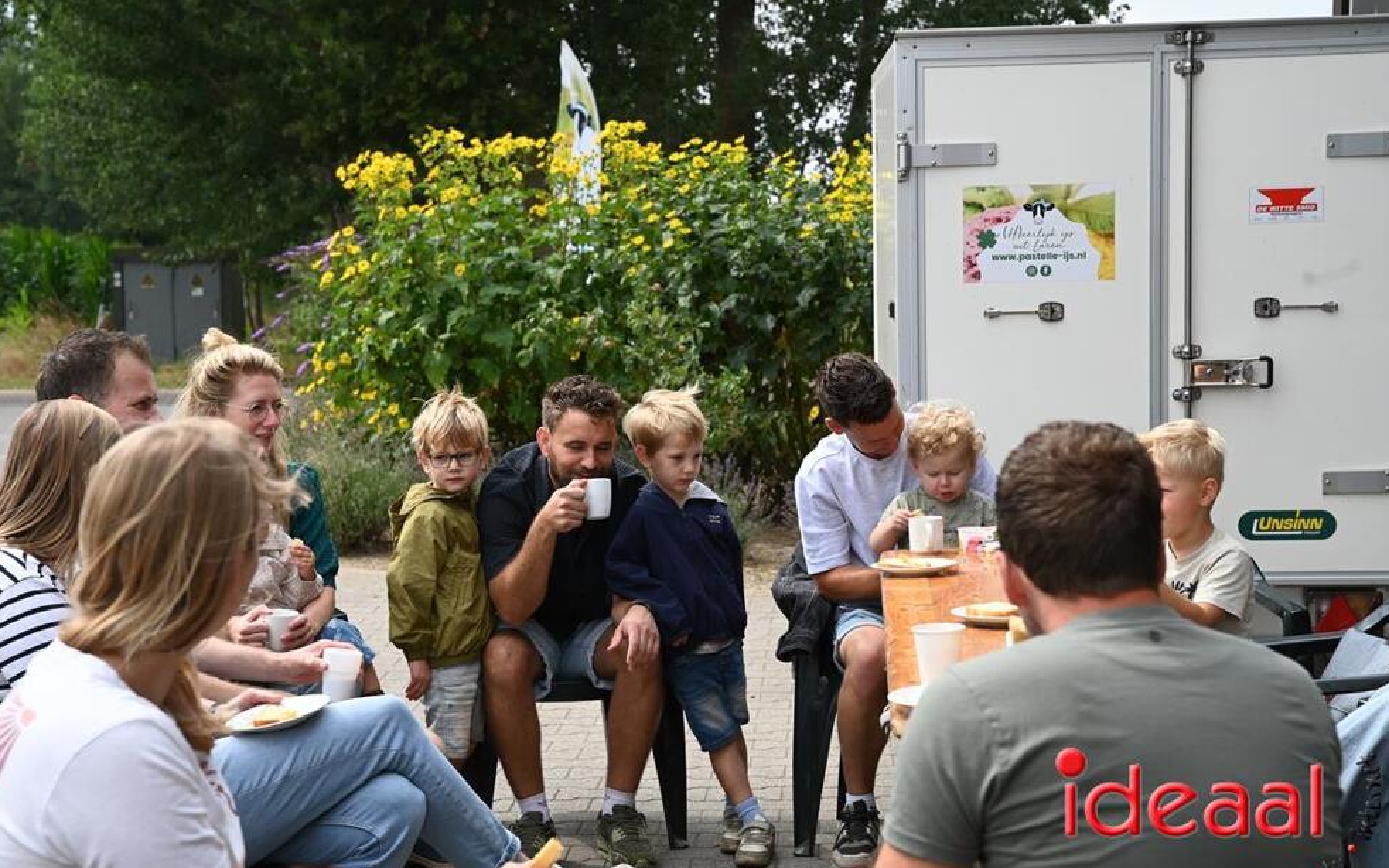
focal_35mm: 72
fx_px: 2726
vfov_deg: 18.1
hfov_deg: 28.6
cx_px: 693
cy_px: 440
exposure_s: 1/800
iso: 640
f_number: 7.1
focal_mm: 70
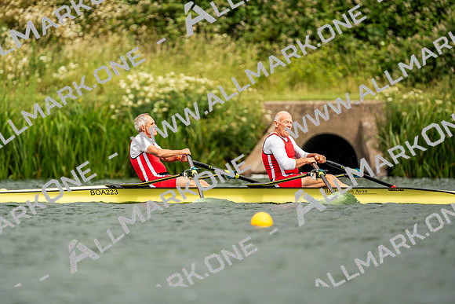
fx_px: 7585
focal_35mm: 600
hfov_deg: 3.4
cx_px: 228
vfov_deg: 2.3
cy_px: 152
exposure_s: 1/2000
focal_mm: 600
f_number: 6.3
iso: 500
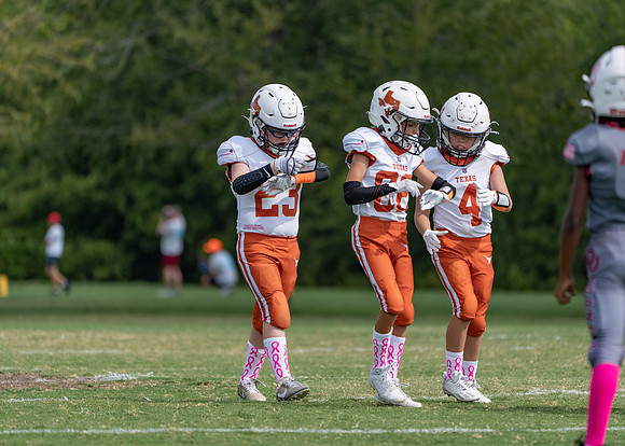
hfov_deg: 4.8
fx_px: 7438
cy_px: 223
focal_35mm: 419
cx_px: 312
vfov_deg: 3.4
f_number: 5.6
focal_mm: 400
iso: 200
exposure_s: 1/1250
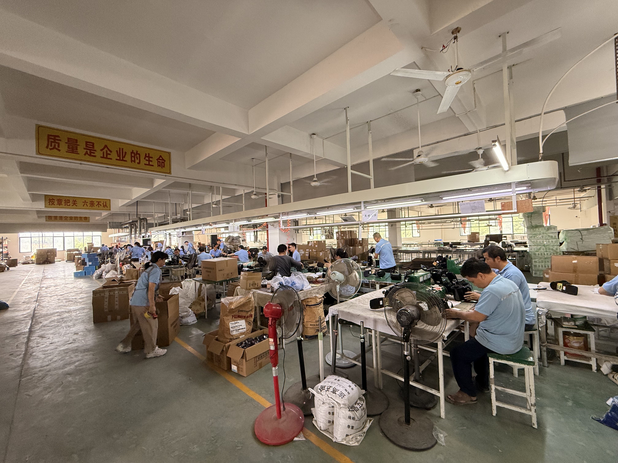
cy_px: 232
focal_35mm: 14
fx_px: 250
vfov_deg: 85.7
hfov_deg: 102.1
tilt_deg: +1.8
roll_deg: +1.7
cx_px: 309
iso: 250
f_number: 2.2
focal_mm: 2.22
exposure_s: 1/99
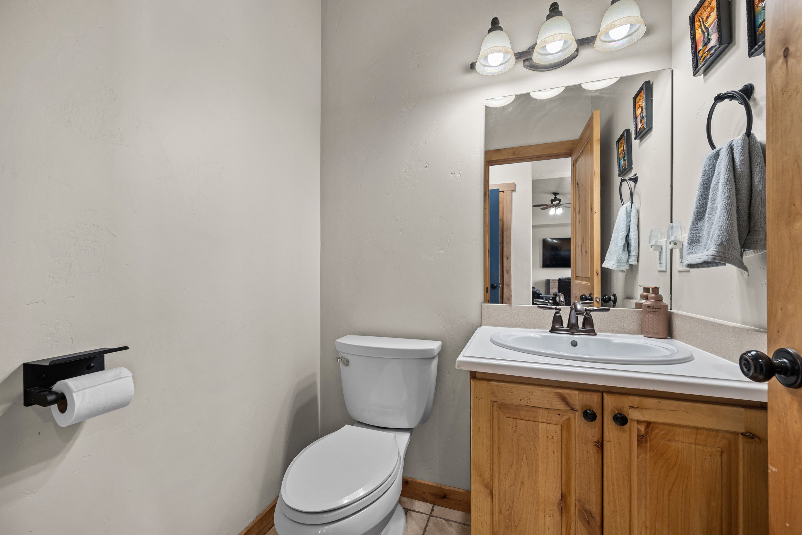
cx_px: 401
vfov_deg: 81.3
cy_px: 268
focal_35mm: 14
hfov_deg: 104.2
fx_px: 312
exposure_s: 1/2
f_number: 8
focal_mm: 14
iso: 500
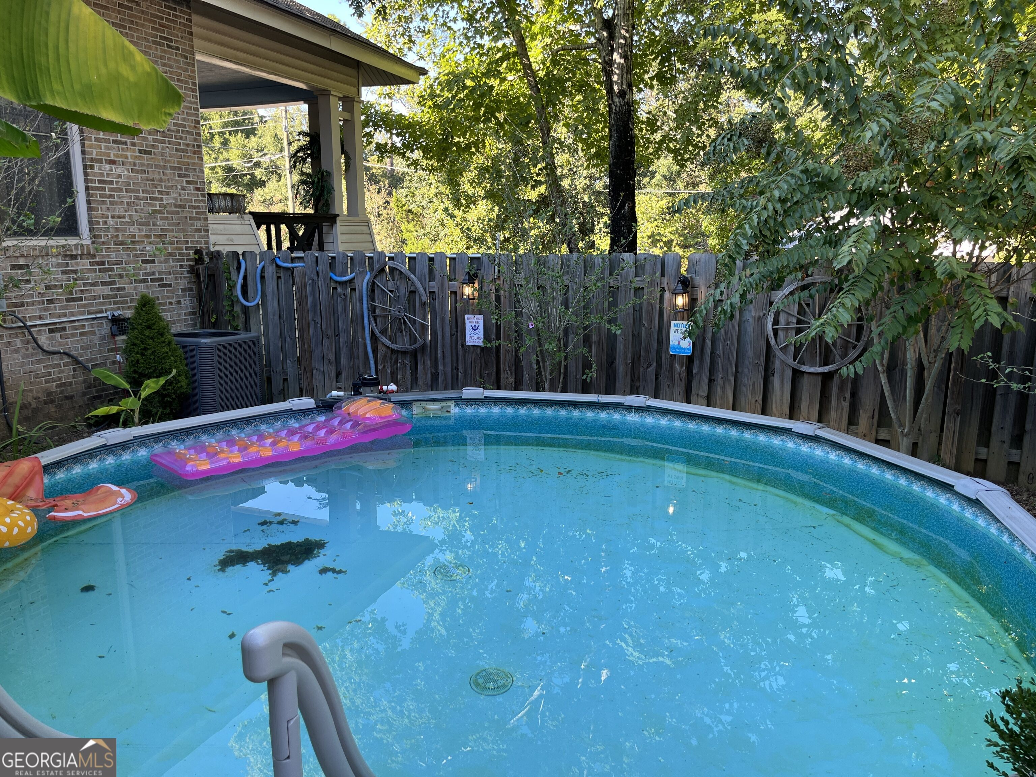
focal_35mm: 26
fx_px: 778
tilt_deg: -12.4
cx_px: 518
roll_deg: -0.4
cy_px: 388
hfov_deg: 67.3
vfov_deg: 53.1
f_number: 1.6
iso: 40
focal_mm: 5.1
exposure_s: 1/178
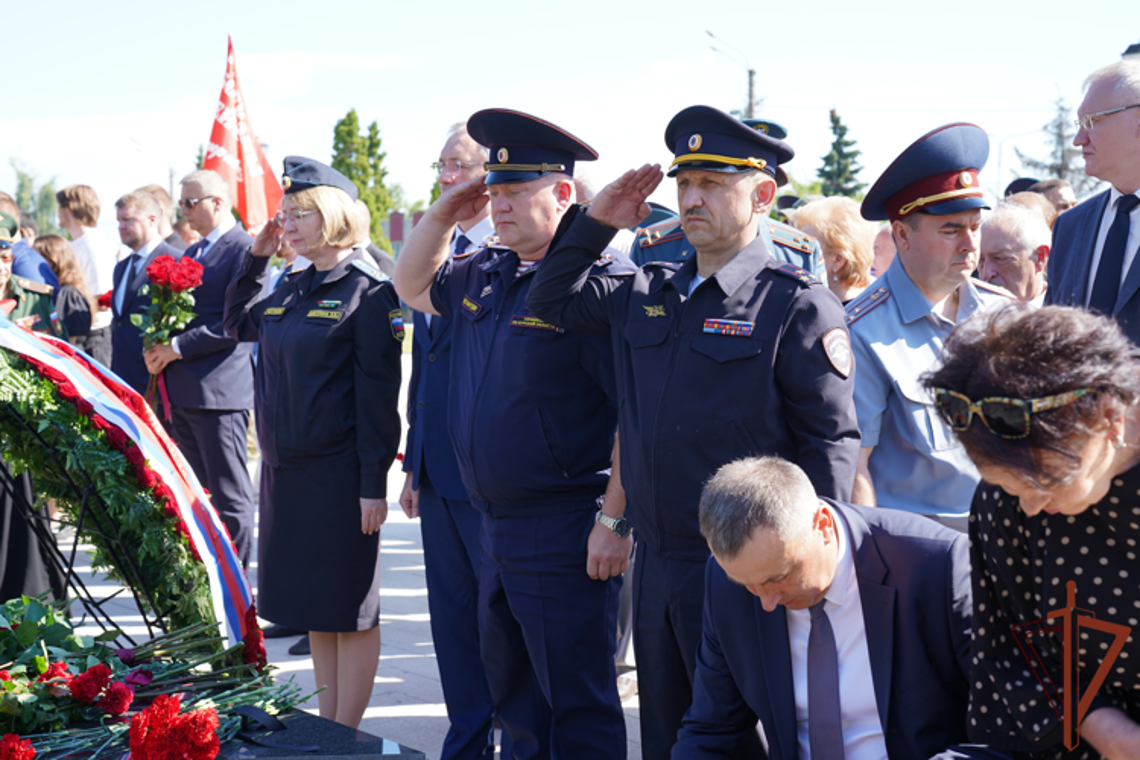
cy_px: 380
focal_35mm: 53
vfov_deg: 25.5
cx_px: 570
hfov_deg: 37.5
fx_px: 1678
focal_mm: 53
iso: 100
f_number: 5.6
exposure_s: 1/125
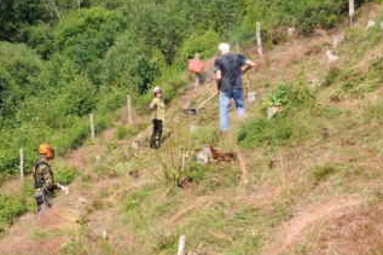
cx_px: 166
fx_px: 925
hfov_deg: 23.4
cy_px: 115
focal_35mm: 87
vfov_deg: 15.7
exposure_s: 1/400
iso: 200
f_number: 10
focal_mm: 46
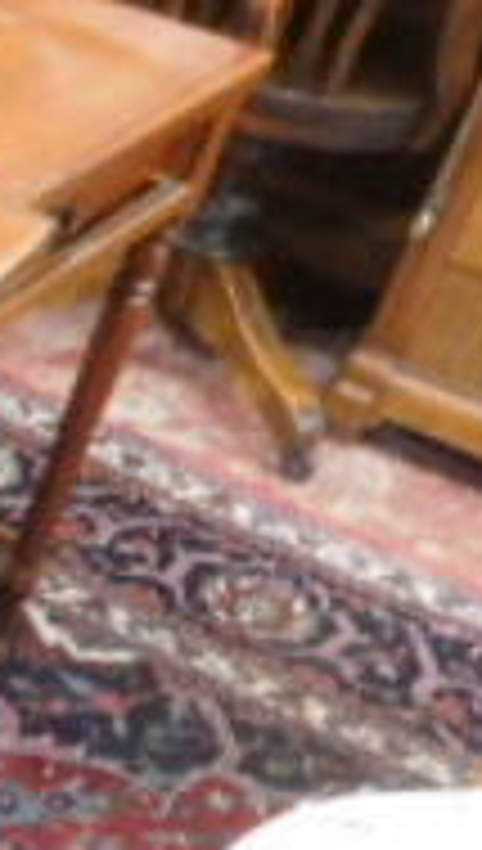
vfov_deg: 23.1
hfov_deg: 10.4
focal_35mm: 92
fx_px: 2080
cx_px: -860
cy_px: 432
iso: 800
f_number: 3.4
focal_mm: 4.5
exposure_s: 1/5
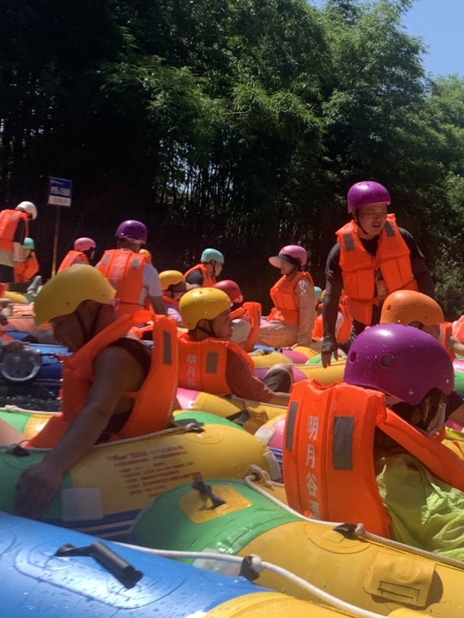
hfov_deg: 22.6
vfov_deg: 30.7
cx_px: 438
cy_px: 294
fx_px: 1126
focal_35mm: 63
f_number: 1.8
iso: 25
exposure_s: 1/2755
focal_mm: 4.25
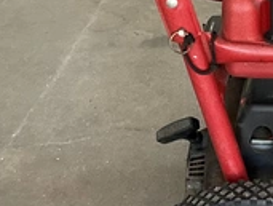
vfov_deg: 11.7
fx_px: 1004
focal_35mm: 127
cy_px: 42
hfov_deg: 15.0
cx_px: 322
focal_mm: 3
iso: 80
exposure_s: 1/60
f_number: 1.8
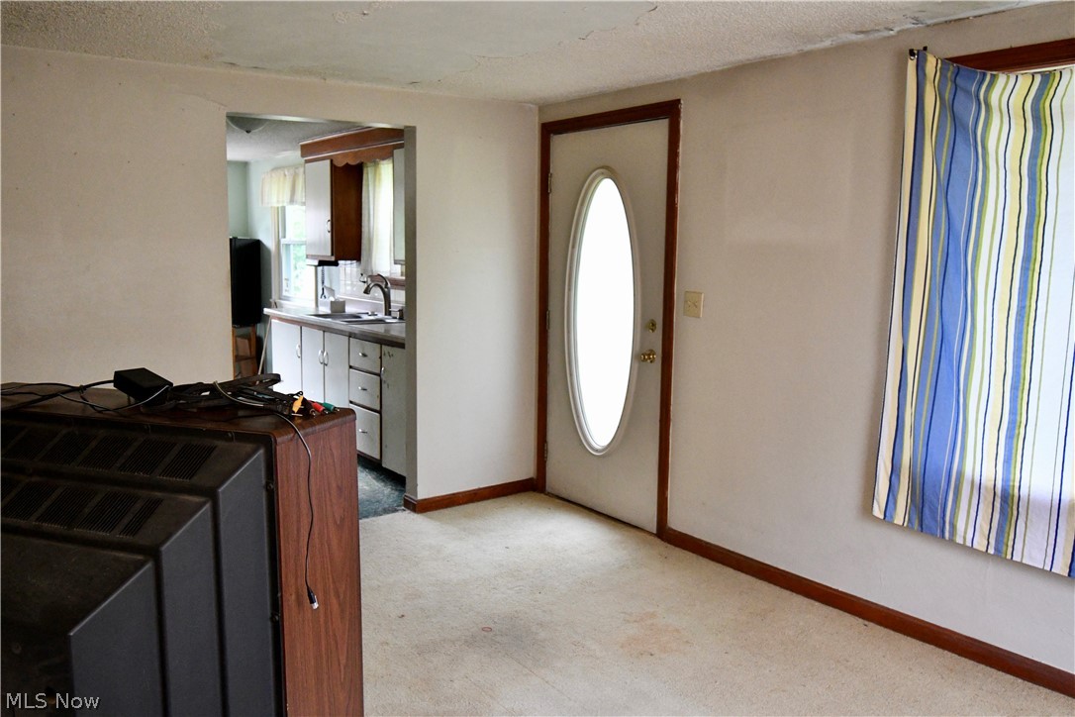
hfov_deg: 61.9
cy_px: 358
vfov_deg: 43.6
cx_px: 538
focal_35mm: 30
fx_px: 896
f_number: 5.6
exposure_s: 1/30
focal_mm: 20
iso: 3200
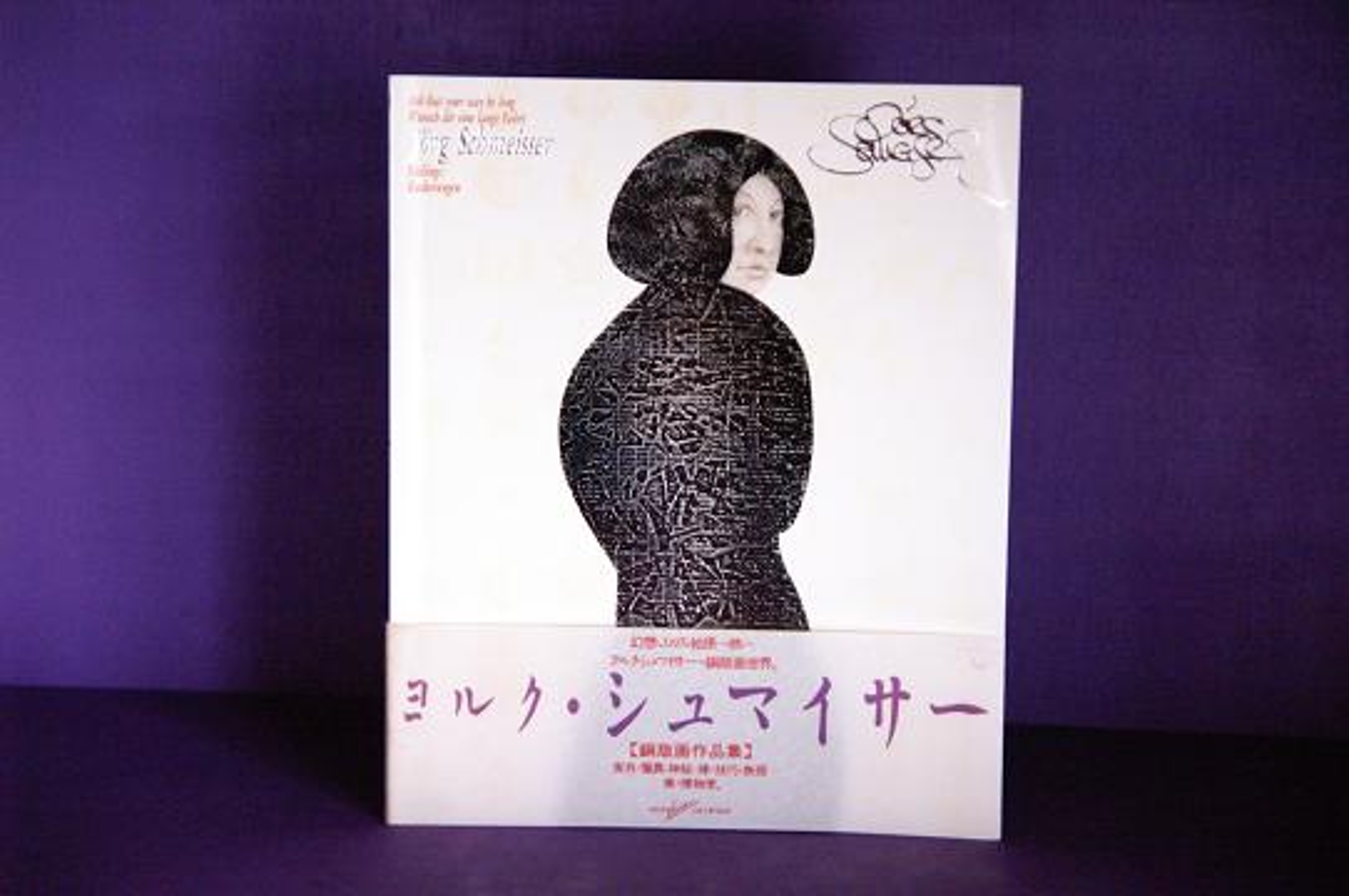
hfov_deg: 27.0
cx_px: 674
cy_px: 448
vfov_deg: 18.1
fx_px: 2807
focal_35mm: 75
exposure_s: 1/15
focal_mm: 50
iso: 3200
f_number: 2.8
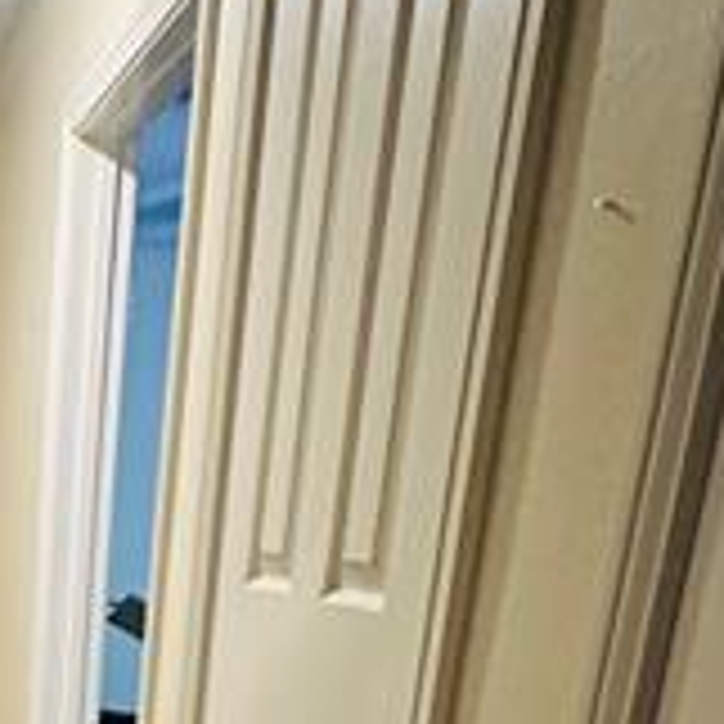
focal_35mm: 59
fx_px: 1396
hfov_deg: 24.9
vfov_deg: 24.2
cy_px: 1016
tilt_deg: -18.6
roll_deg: +0.8
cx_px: -234
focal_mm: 2.22
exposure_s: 1/40
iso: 1000
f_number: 2.2
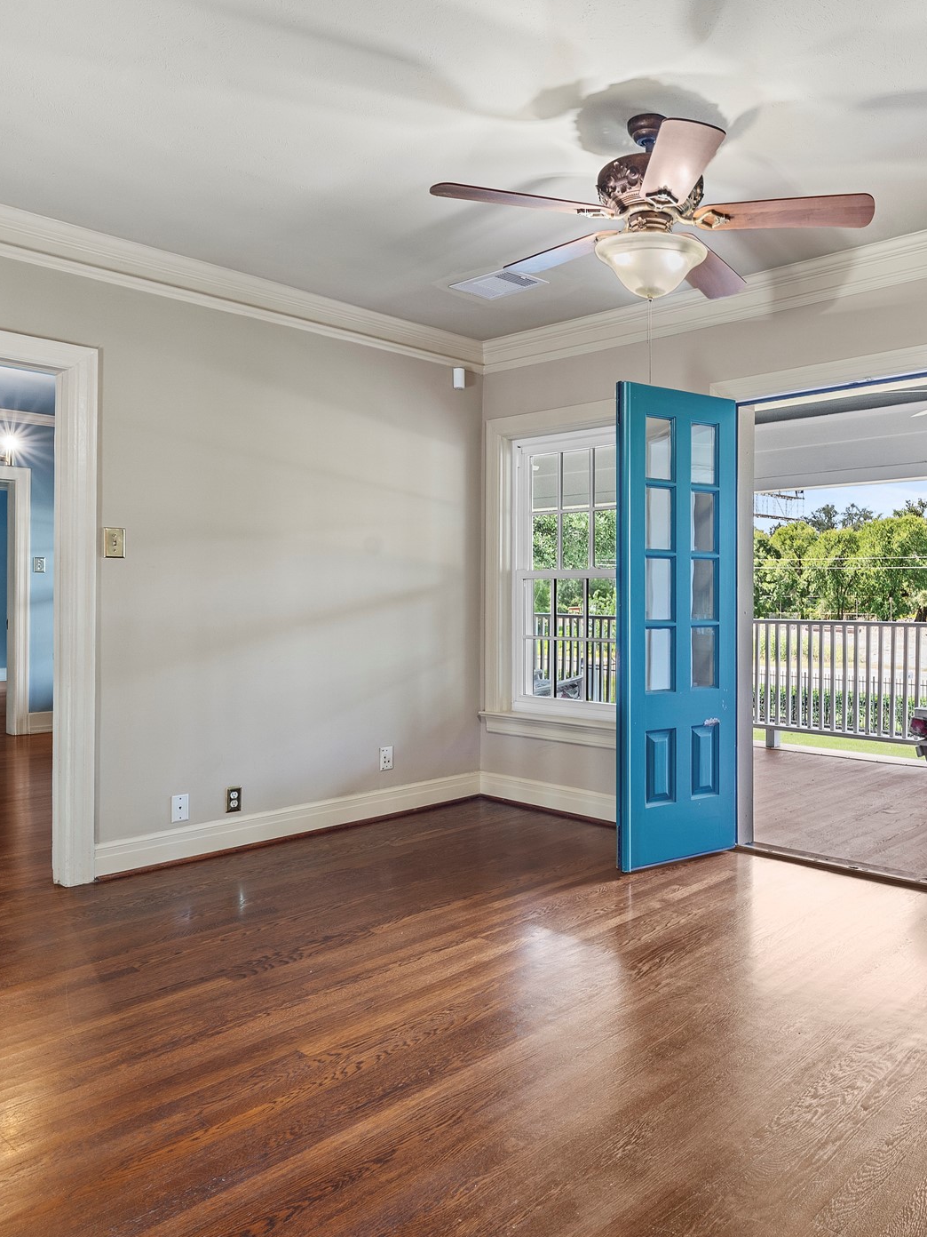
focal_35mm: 24
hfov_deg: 54.7
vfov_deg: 71.6
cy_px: 616
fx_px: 857
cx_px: 671
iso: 400
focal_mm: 16
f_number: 8
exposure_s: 1/1.67
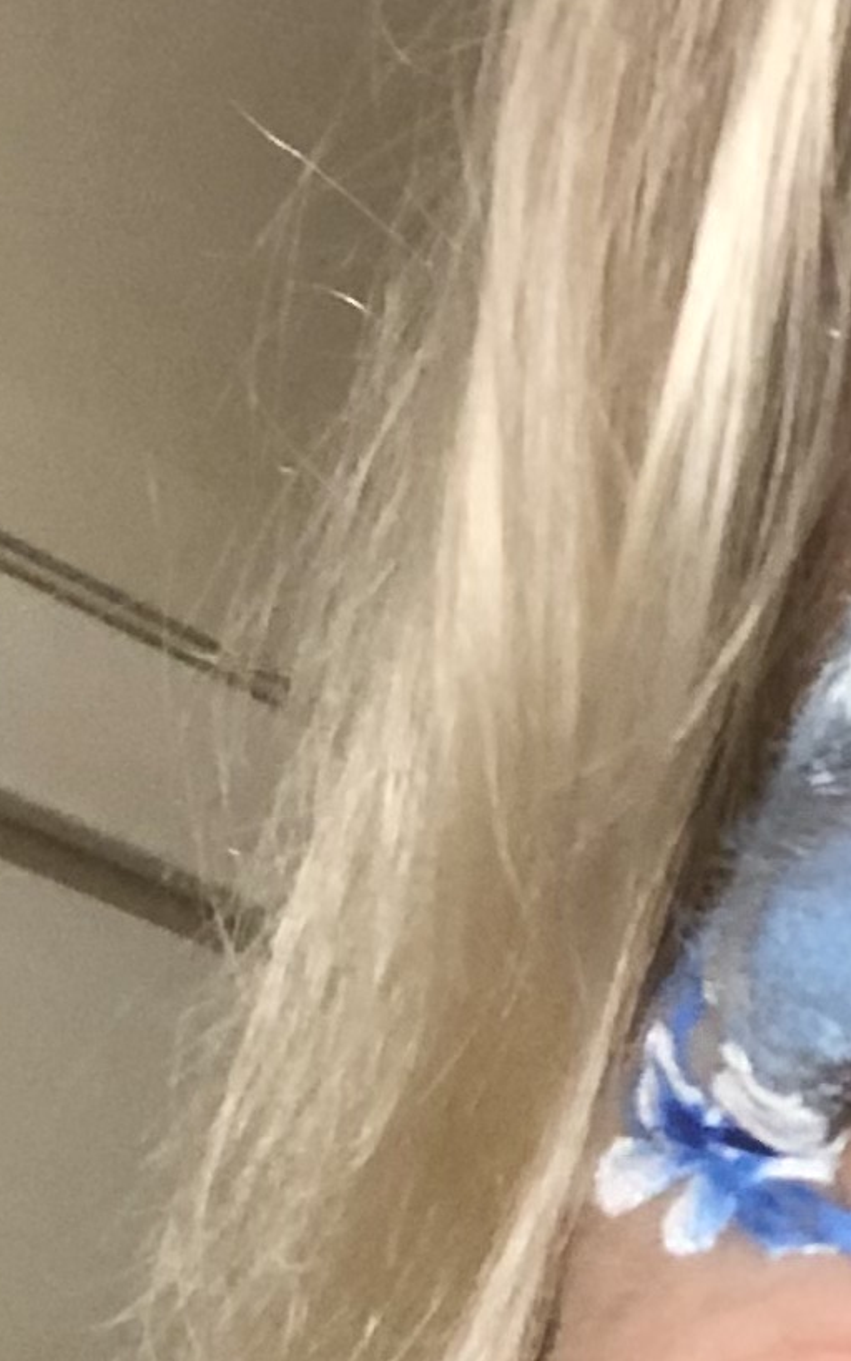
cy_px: 1682
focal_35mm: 128
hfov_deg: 9.5
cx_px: 1797
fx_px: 4749
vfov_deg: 15.6
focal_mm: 2.87
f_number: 2.2
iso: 125
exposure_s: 1/100
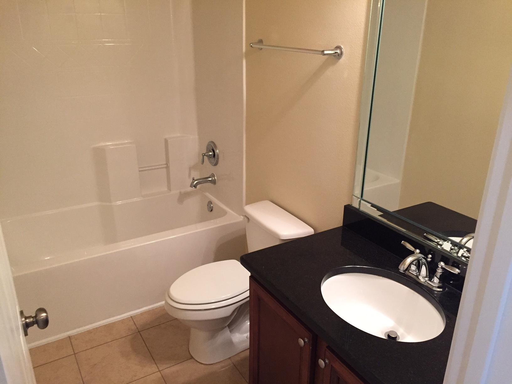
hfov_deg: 61.7
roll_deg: -1.7
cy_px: 192
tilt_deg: -22.5
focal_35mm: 29
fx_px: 429
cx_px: 256
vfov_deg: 48.2
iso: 200
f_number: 2.2
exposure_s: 1/30
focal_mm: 4.15
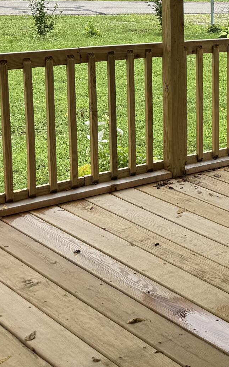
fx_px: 738
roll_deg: -2.5
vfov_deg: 27.3
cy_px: 71
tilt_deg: -8.5
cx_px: 450
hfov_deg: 14.7
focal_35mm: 74
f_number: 1.78
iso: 80
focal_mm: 6.76
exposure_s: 1/1488
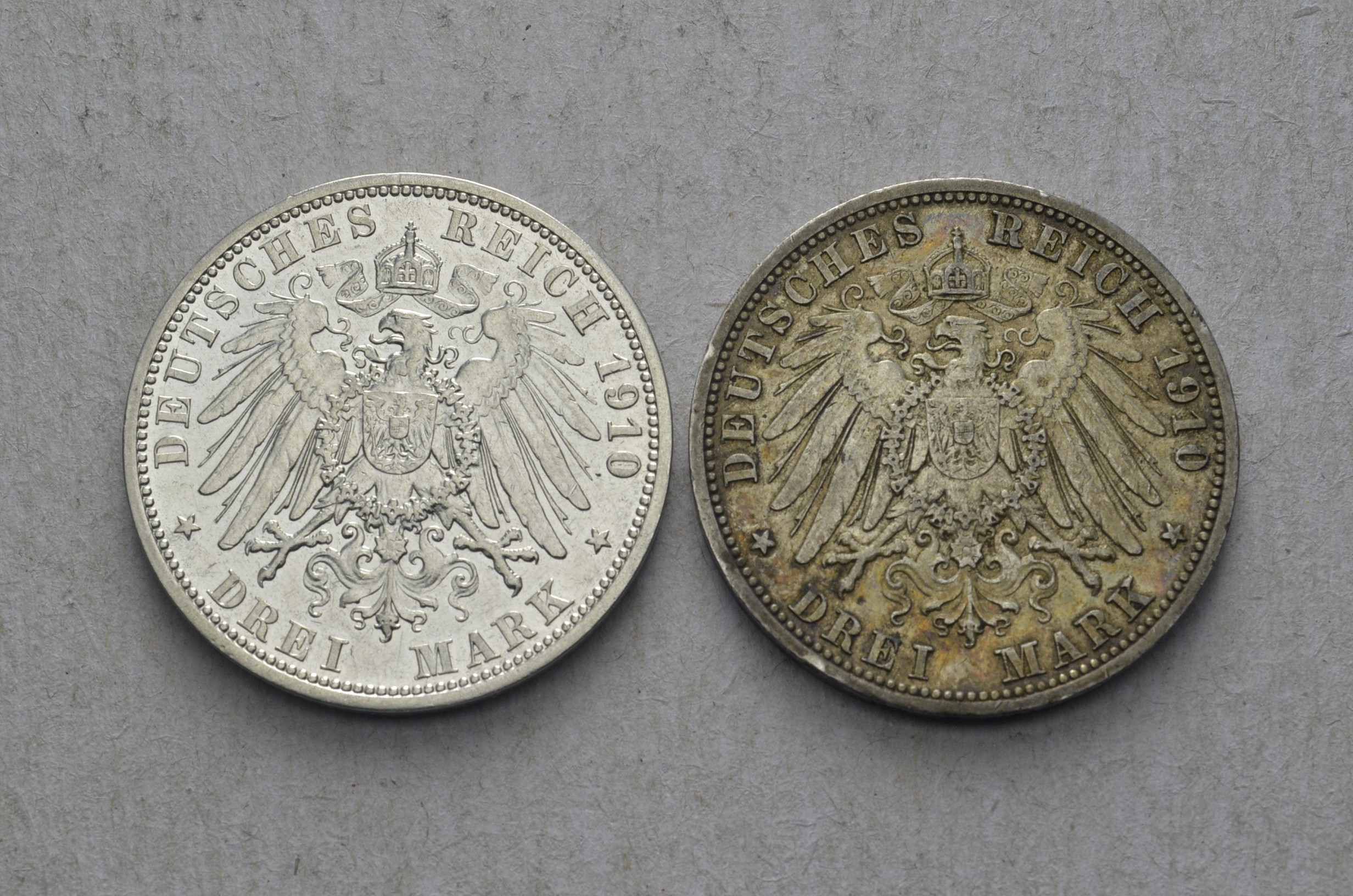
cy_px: 448
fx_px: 3094
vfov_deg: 16.5
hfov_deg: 24.7
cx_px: 676
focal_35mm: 82
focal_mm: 55
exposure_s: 1/250
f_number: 14
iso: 400
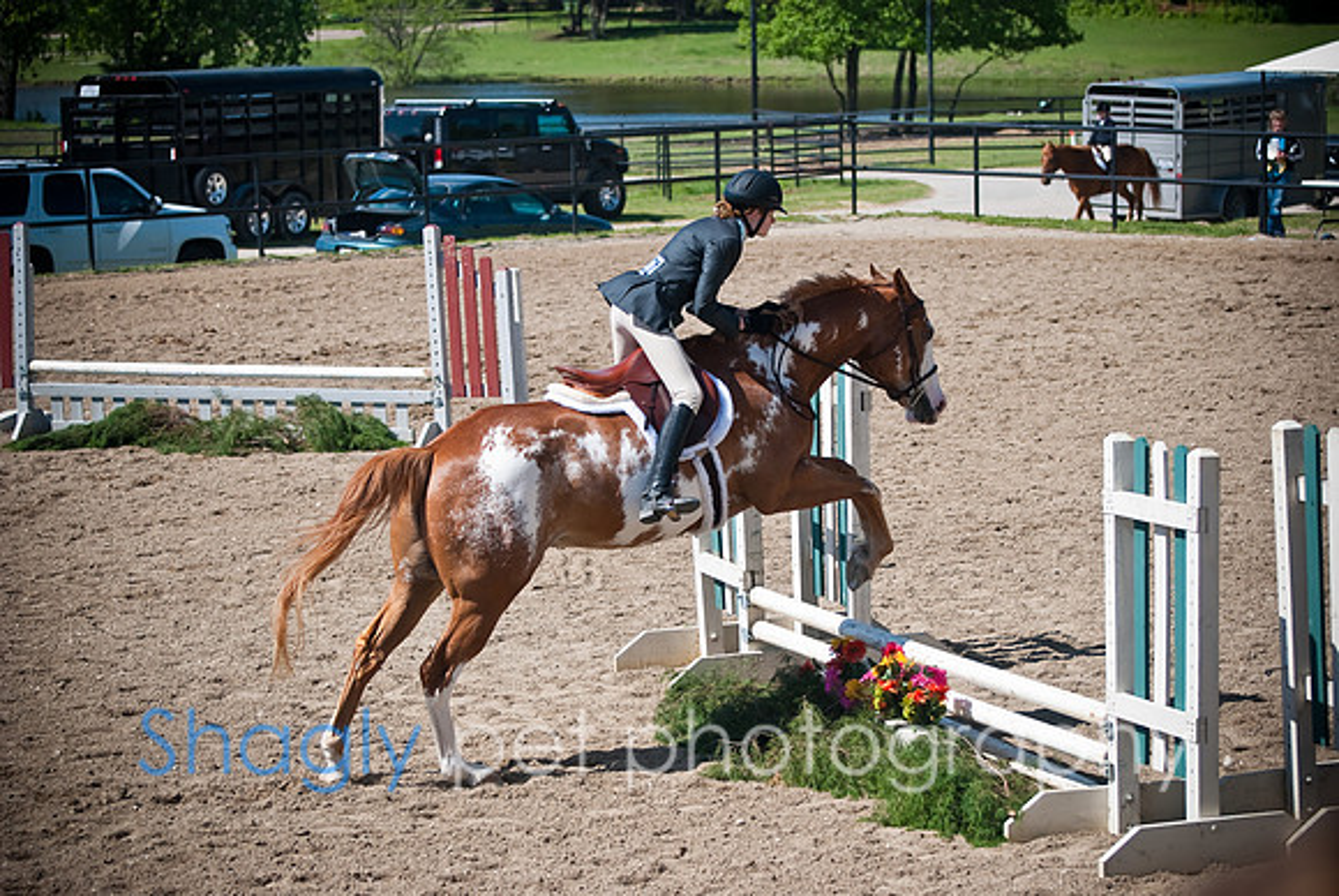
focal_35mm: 120
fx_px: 4468
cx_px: 670
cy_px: 448
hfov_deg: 17.0
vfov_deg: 11.4
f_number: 4.8
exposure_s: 1/1000
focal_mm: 80
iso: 180
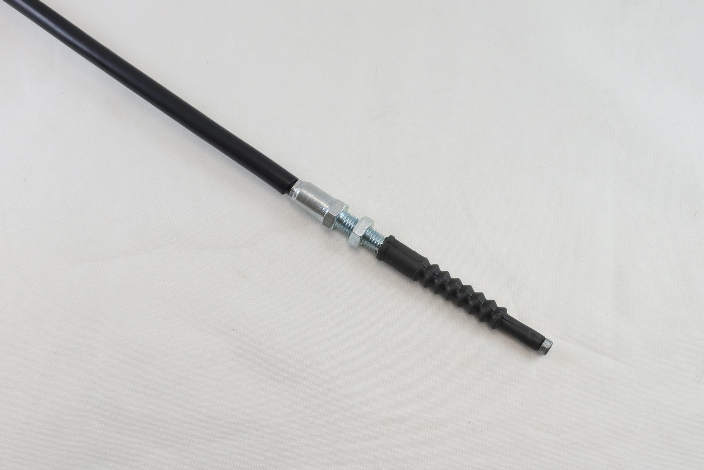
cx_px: 352
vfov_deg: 34.2
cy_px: 235
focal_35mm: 39
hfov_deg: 49.5
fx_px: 763
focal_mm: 14.7
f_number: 4.2
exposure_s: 1/125
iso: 400
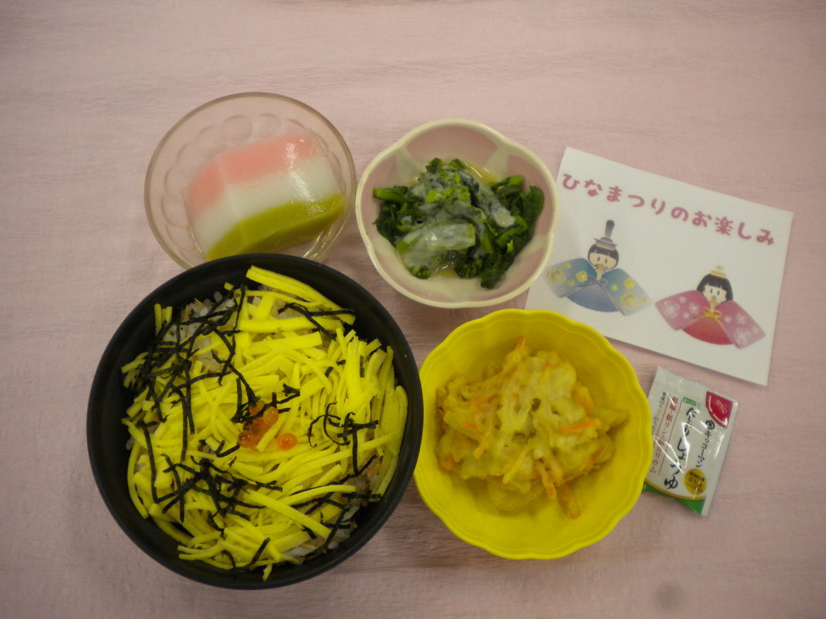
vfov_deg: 40.7
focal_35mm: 35
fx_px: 835
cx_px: 413
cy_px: 310
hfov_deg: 52.6
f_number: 3.1
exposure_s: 1/66.1
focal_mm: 6.3
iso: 242
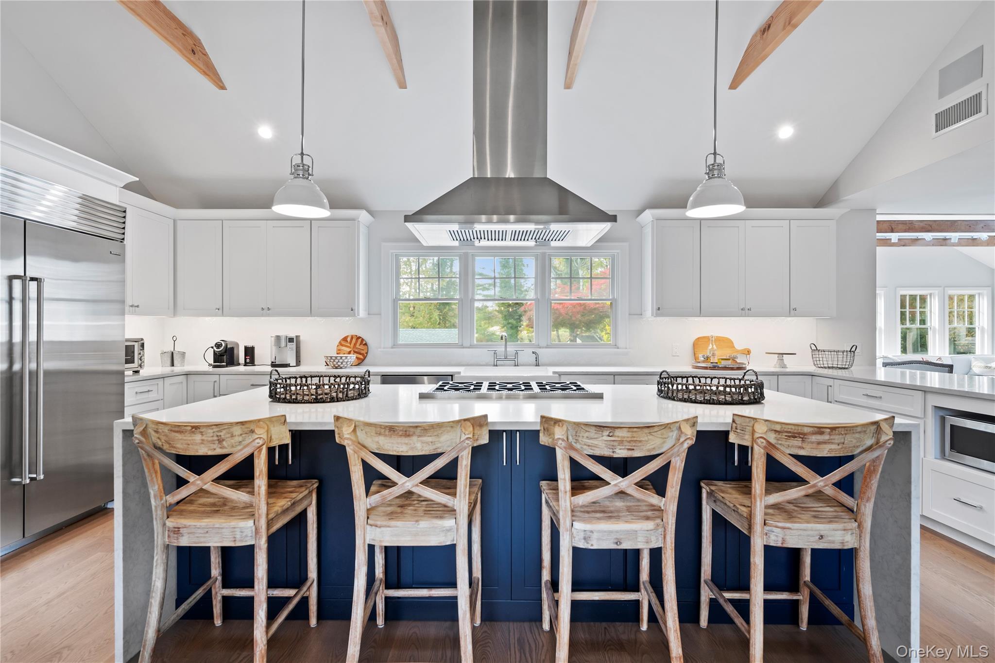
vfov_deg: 68.9
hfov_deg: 91.6
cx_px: 498
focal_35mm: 18
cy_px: 332
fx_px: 484
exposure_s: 1/4
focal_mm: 17.5
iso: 400
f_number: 8
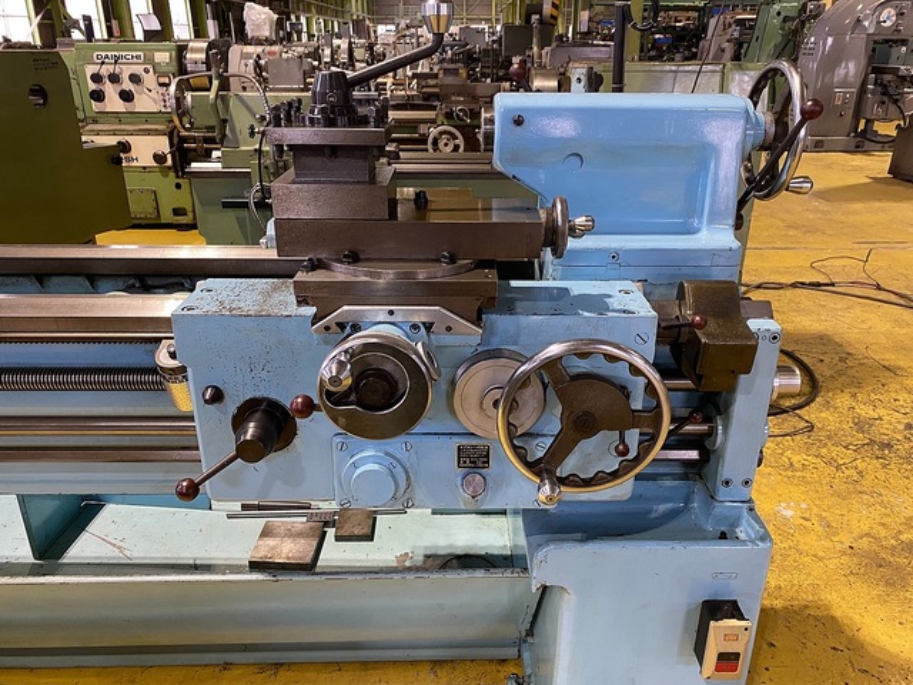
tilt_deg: -21.3
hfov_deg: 67.3
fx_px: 686
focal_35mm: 26
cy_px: 342
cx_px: 456
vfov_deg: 53.1
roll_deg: -0.1
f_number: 1.8
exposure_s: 1/57
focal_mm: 4.25
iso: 250
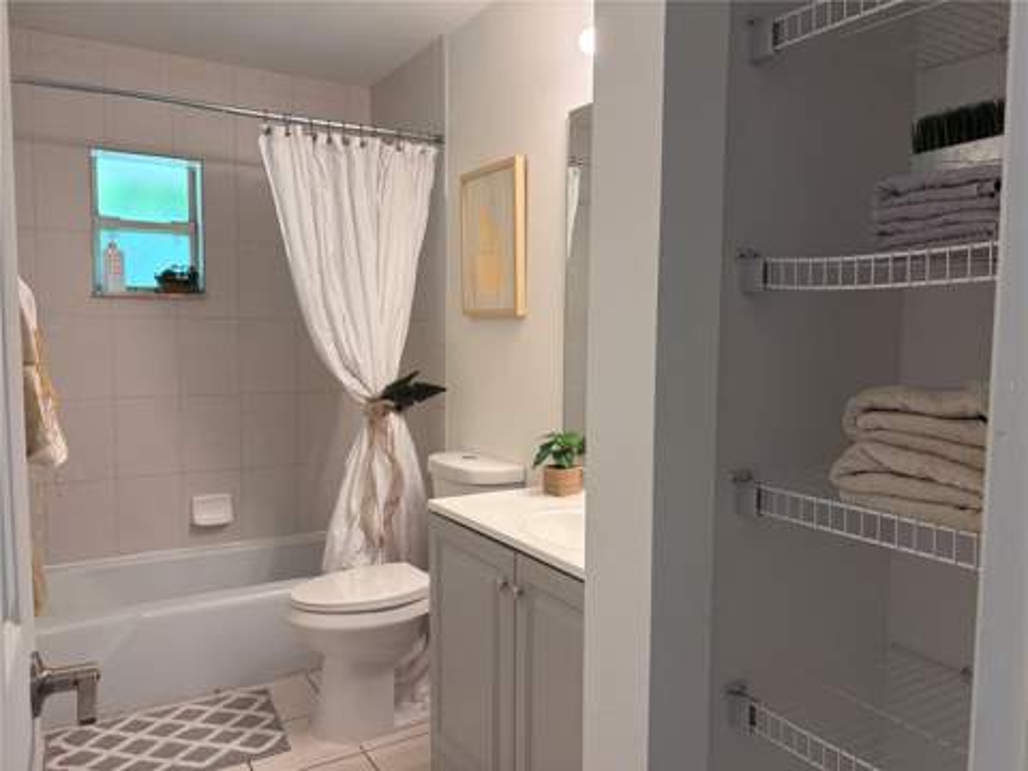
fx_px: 772
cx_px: 514
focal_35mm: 26
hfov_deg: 67.3
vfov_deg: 53.1
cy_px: 386
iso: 80
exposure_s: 1/60
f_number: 1.6
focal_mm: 5.96
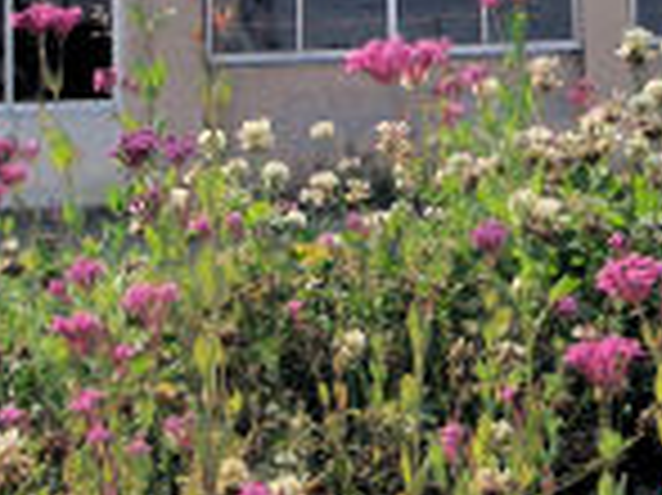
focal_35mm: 122
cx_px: 405
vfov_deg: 11.8
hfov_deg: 16.1
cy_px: -166
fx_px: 2331
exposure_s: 1/1000
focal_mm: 5.8
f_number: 4.3
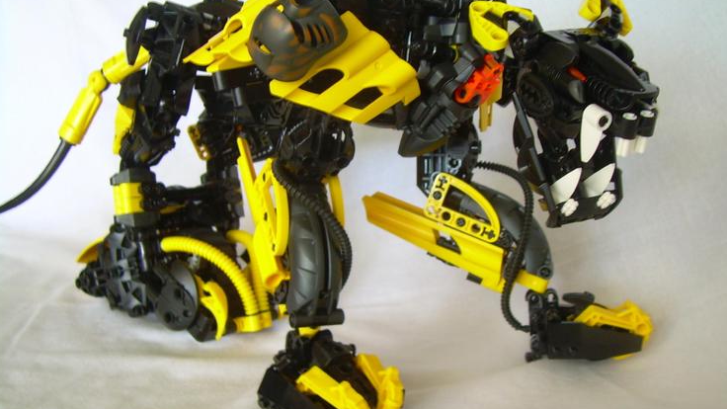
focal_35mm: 45
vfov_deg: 26.5
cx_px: 389
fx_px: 867
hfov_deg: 45.4
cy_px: 210
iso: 50
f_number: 2.8
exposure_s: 1/4.4
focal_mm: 6.3
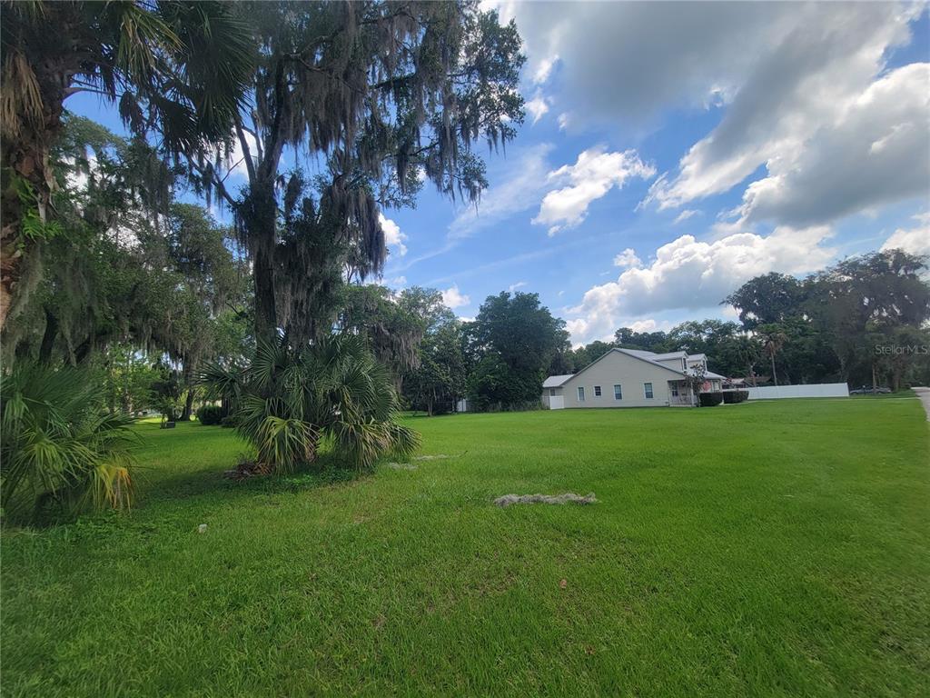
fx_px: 349
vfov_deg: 89.9
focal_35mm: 13
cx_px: 465
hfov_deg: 106.2
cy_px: 349
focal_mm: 2.2
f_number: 2.2
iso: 50
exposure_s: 1/1167
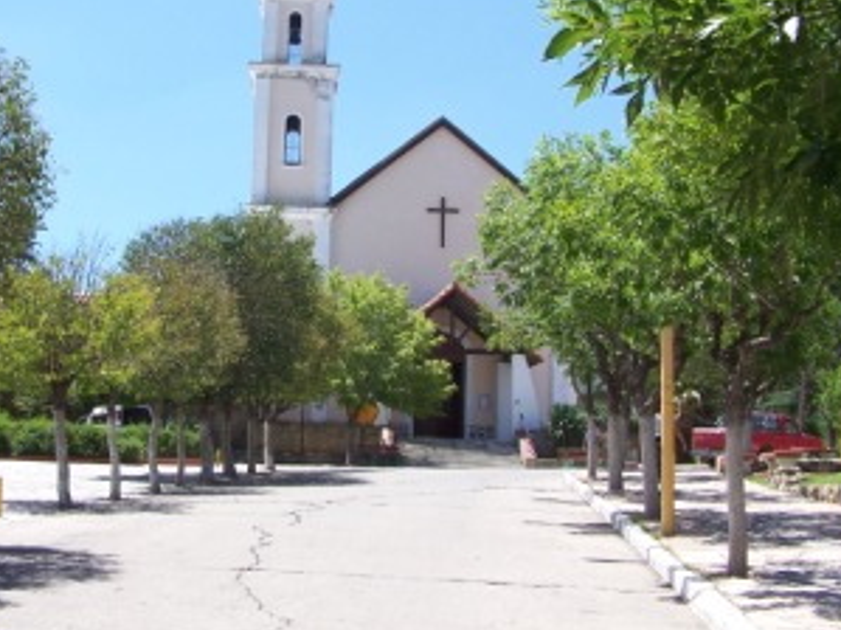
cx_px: 326
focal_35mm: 57
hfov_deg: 33.7
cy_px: 236
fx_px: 1384
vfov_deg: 25.6
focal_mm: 6.3
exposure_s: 1/320
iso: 64
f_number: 4
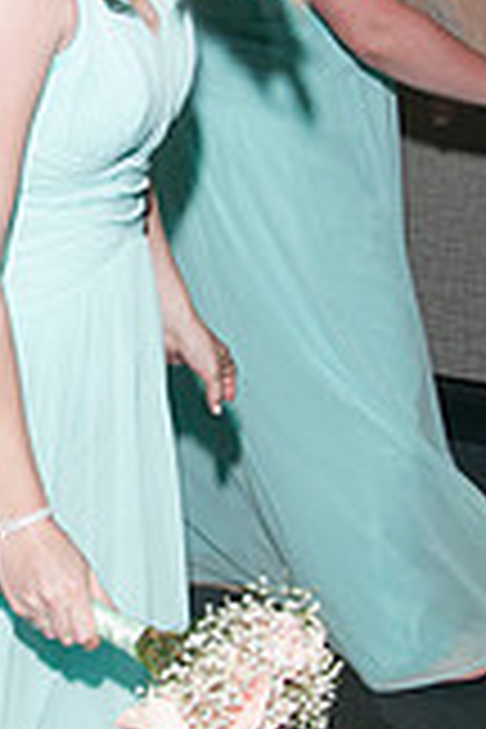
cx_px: 56
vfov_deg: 18.9
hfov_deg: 12.6
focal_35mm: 108
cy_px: 261
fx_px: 2187
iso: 400
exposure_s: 1/60
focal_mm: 26
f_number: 5.6
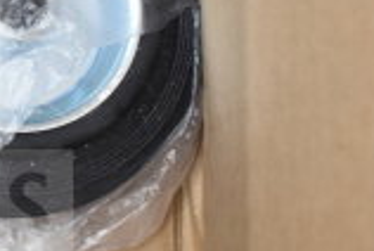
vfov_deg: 13.2
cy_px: 75
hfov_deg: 17.5
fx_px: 1082
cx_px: -194
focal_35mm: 104
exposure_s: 1/30
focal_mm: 18
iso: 720
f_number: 3.5
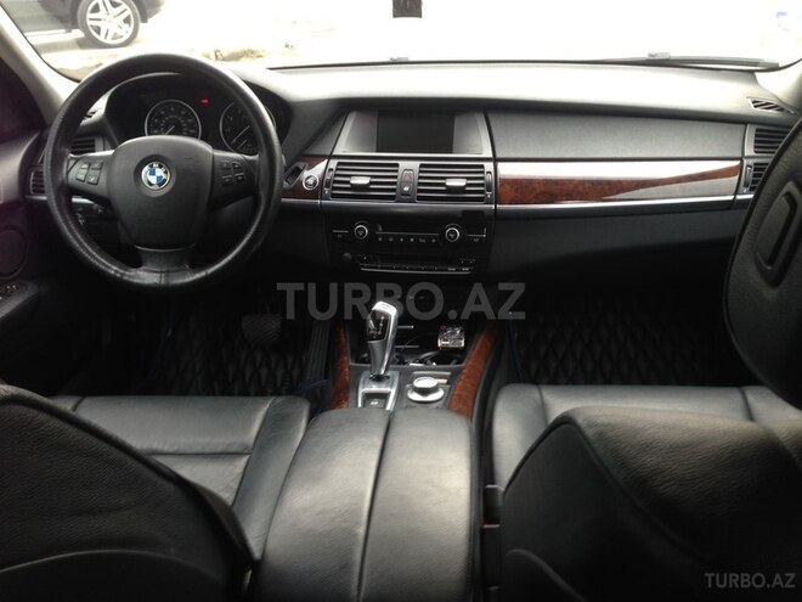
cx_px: 401
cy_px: 301
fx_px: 765
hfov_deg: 55.4
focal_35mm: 33
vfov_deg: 42.9
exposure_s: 1/30
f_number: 2.4
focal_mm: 4.12
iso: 50
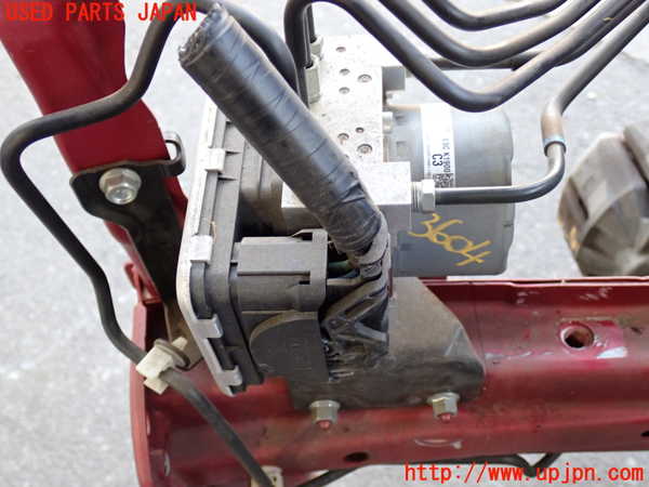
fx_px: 769
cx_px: 324
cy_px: 244
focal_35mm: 41
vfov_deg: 35.1
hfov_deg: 45.8
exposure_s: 1/40
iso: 320
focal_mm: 7.31
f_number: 2.8
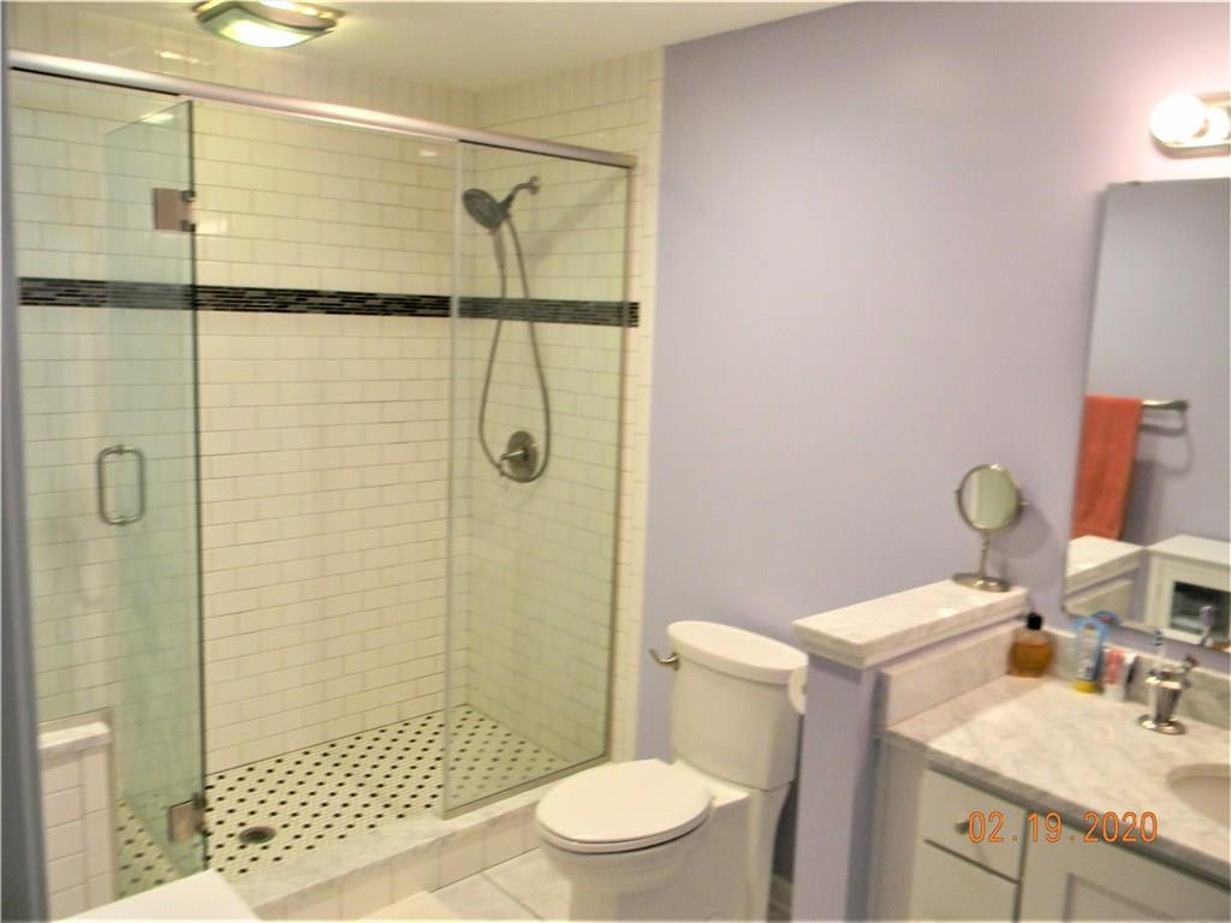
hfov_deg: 63.4
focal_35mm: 28
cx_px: 616
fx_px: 996
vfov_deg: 49.7
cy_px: 462
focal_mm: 5
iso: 334
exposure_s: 1/30
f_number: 3.5
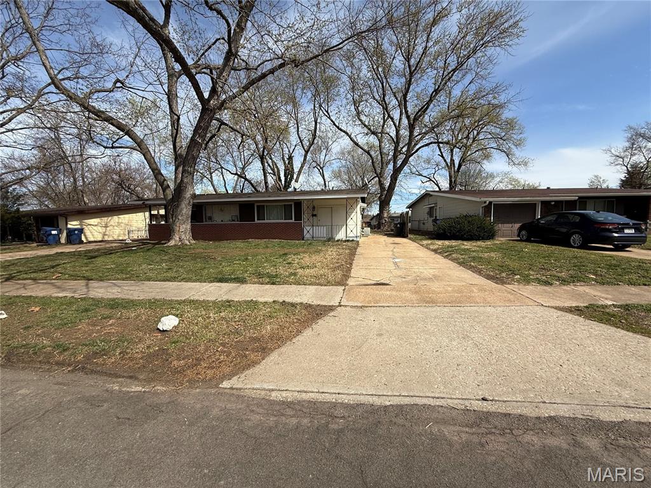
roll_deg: +1.3
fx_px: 263
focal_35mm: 14
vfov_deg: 85.7
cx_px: 326
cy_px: 244
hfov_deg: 102.1
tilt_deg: -4.4
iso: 50
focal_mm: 2.22
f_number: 2.2
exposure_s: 1/2092
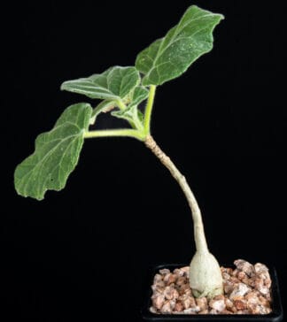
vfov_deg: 20.9
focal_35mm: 87
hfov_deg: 18.6
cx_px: 207
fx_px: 872
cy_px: 148
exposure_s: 5
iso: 100
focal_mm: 60
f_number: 36
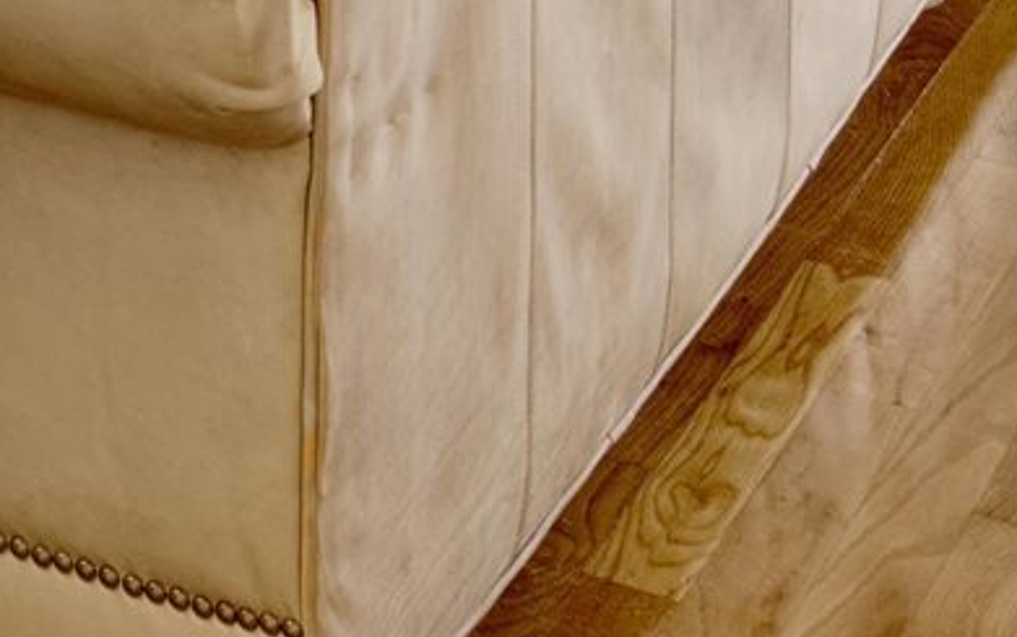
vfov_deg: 7.4
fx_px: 3994
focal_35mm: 144
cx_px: -1256
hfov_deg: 12.2
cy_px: -1589
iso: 200
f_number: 11
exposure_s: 1/5
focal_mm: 18
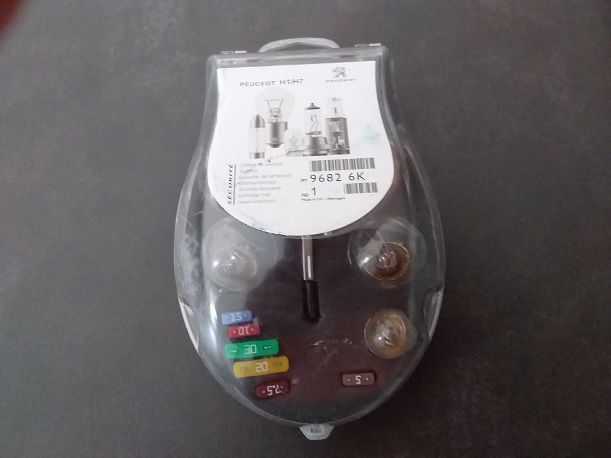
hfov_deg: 63.4
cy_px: 229
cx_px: 306
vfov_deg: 49.7
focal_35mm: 28
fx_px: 494
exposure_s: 1/17
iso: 320
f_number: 1.9
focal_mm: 2.91
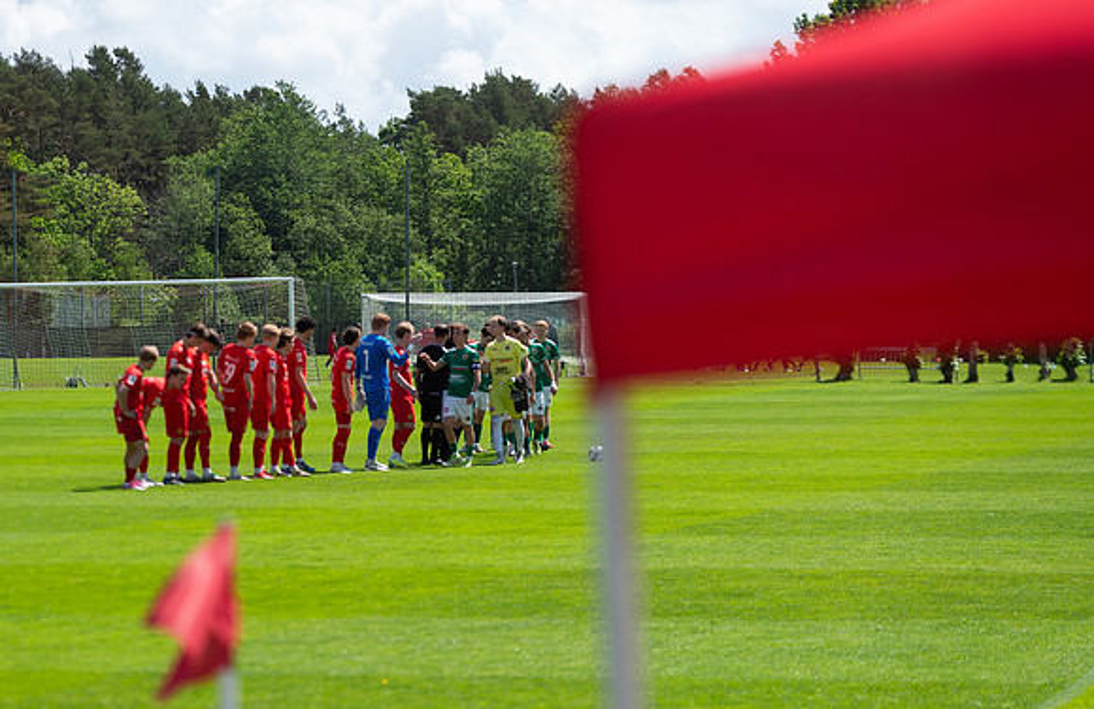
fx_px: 5184
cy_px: 444
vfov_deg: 7.8
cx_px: 427
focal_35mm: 172
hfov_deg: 12.0
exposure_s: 1/2000
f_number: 3.2
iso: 140
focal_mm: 140
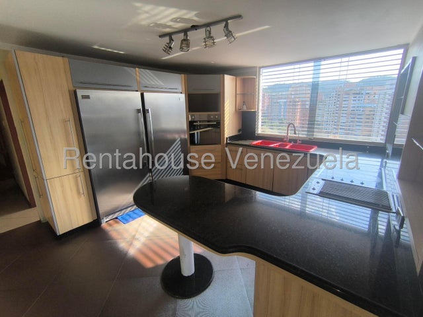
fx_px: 196
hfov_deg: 94.5
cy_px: 158
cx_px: 212
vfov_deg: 78.1
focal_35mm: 16
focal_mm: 1.65
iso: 50
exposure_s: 1/99.9
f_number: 2.2
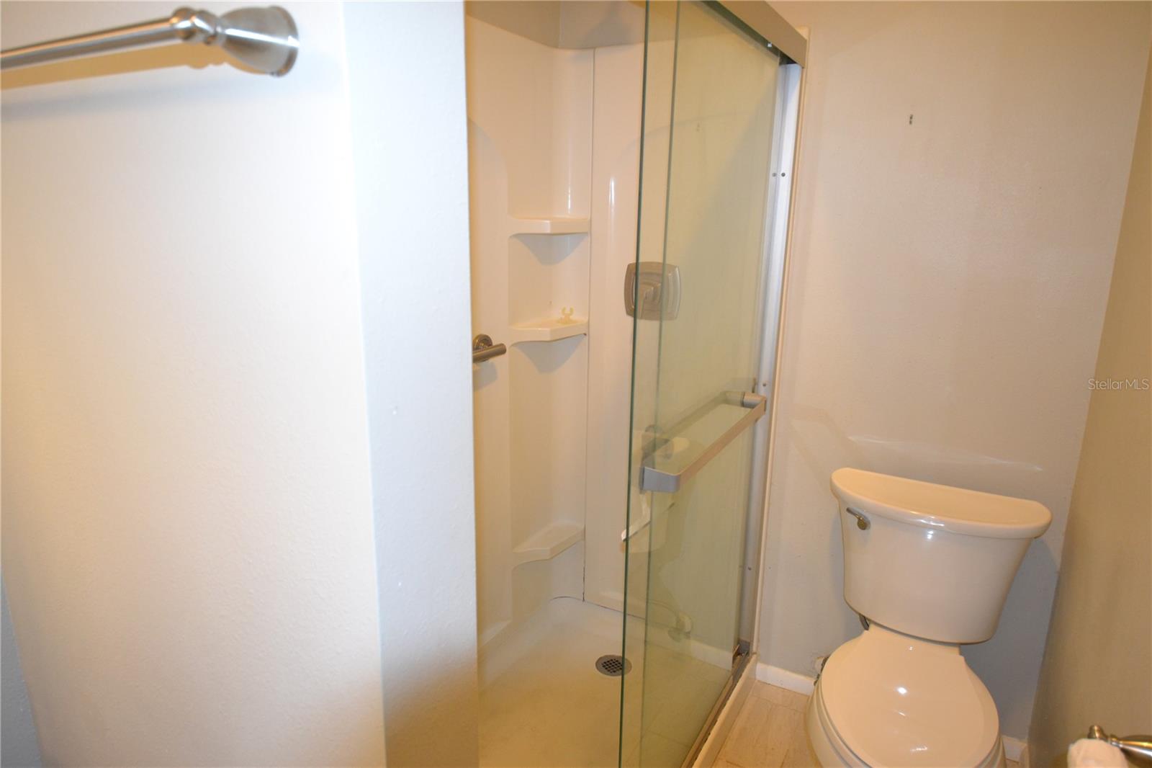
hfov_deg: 81.2
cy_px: 384
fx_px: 672
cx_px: 576
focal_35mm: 21
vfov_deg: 59.5
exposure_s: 1/60
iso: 900
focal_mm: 14
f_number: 4
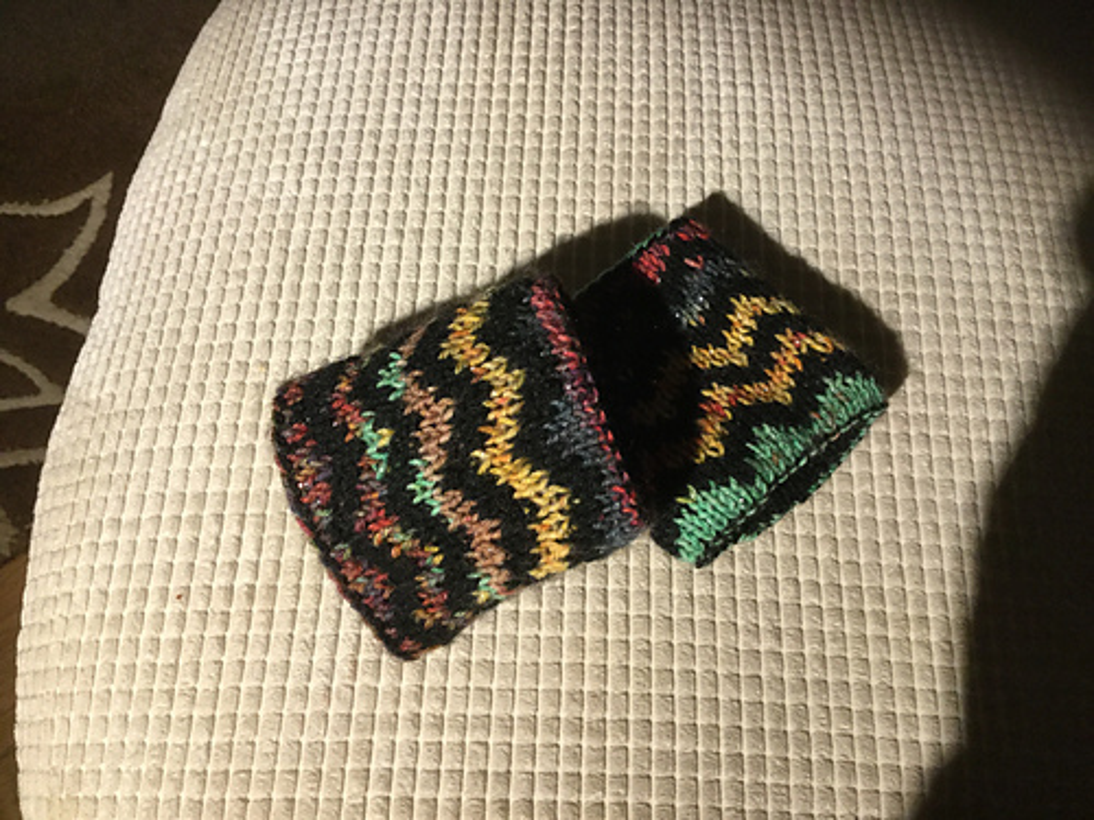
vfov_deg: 45.4
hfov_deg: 58.4
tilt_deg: -68.8
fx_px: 980
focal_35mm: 31
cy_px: 410
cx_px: 547
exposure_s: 1/33
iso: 125
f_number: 2.4
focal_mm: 3.3
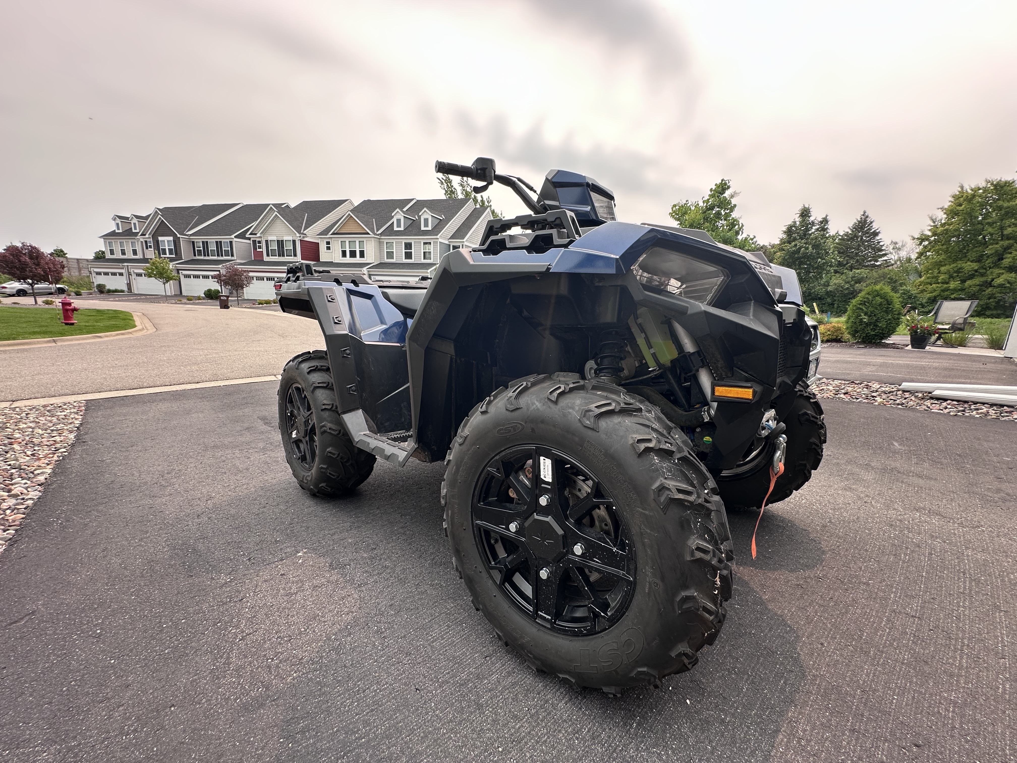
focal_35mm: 14
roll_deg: -2.2
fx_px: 411
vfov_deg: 85.7
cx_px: 508
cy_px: 382
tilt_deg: -11.8
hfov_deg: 102.1
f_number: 2.2
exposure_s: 1/376
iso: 40
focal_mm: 2.22
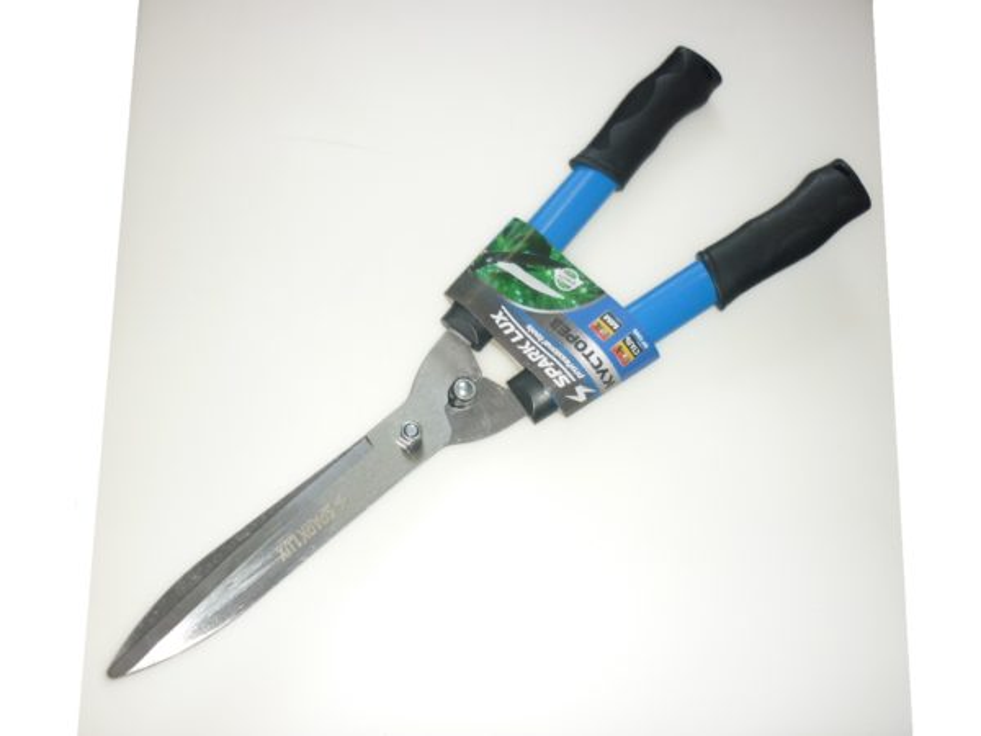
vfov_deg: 42.9
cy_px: 368
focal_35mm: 33
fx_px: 935
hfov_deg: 55.4
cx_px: 490
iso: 100
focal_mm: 5.5
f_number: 2.8
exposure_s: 1/30
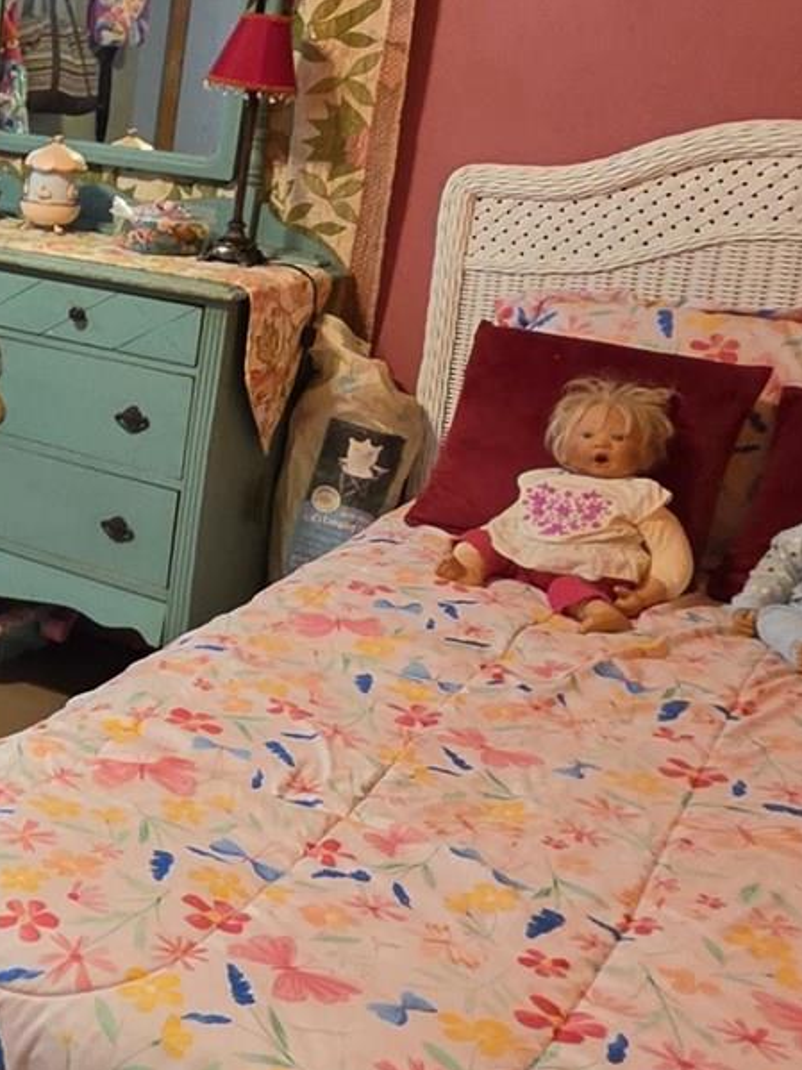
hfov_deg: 22.1
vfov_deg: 37.5
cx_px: -505
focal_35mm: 50
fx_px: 1545
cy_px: 307
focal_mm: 2.2
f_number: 1.9
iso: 200
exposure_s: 1/60
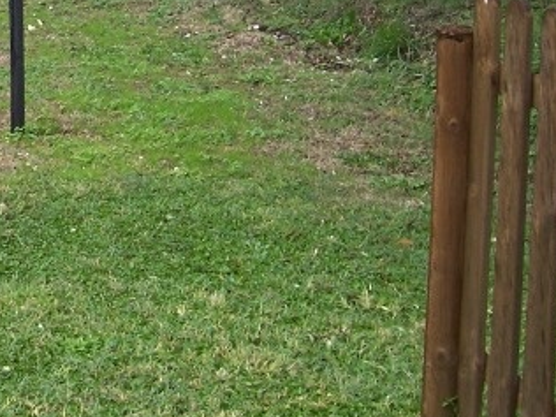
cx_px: -97
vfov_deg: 16.7
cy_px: -18
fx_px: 1381
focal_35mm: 86
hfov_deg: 21.3
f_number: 2.7
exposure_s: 1/125
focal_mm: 5.6
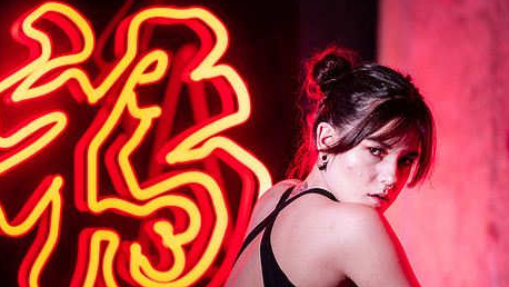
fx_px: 1620
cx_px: 249
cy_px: 201
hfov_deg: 17.9
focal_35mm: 120
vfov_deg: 10.1
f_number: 2
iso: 400
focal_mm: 110
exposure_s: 1/100
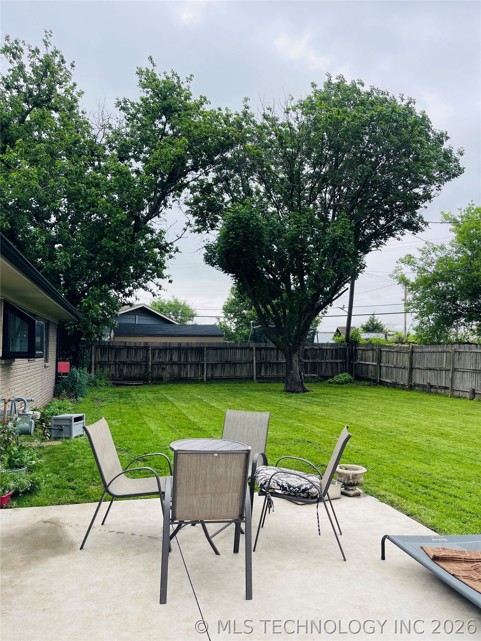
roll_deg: -0.8
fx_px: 463
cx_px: 240
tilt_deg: +3.7
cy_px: 320
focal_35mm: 25
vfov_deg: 69.4
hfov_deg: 54.9
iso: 32
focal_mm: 5.1
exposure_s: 1/1387
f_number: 1.6
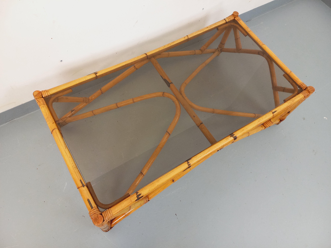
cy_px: 124
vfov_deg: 54.9
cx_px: 166
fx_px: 239
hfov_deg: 69.4
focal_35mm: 25
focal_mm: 4.65
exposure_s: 1/50
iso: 200
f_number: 1.8
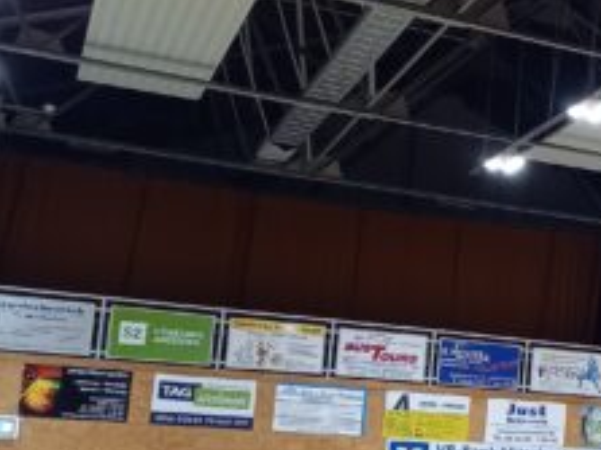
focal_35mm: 78
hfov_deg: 20.8
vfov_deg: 18.7
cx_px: 932
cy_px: 353
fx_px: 1354
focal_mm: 4.65
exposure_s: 1/50
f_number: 1.8
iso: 320
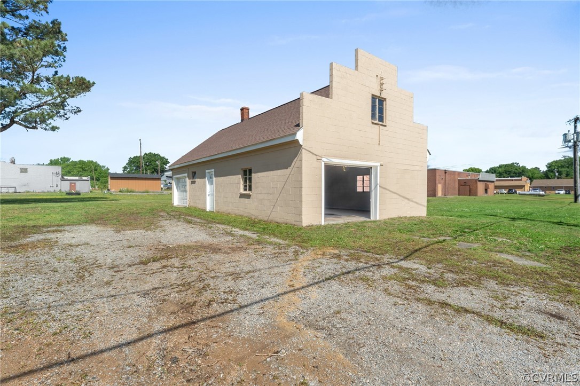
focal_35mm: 17
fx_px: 272
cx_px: 290
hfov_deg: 93.6
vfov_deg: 70.7
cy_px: 193
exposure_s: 1/160
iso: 100
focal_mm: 16.9
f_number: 7.1
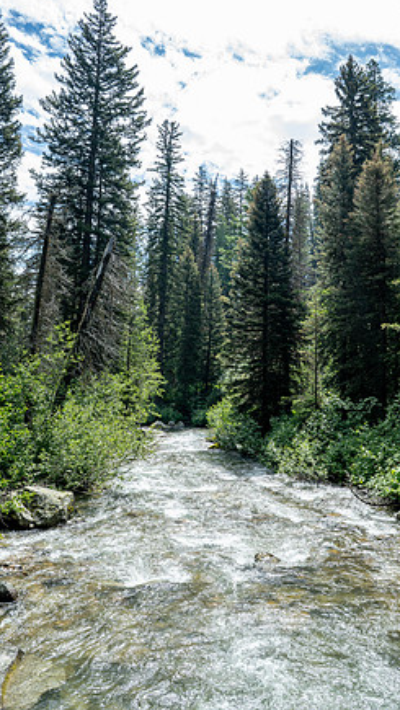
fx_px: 490
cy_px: 357
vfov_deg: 71.9
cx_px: 206
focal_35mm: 26
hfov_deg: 44.4
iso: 100
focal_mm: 24
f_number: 8
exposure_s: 1/160
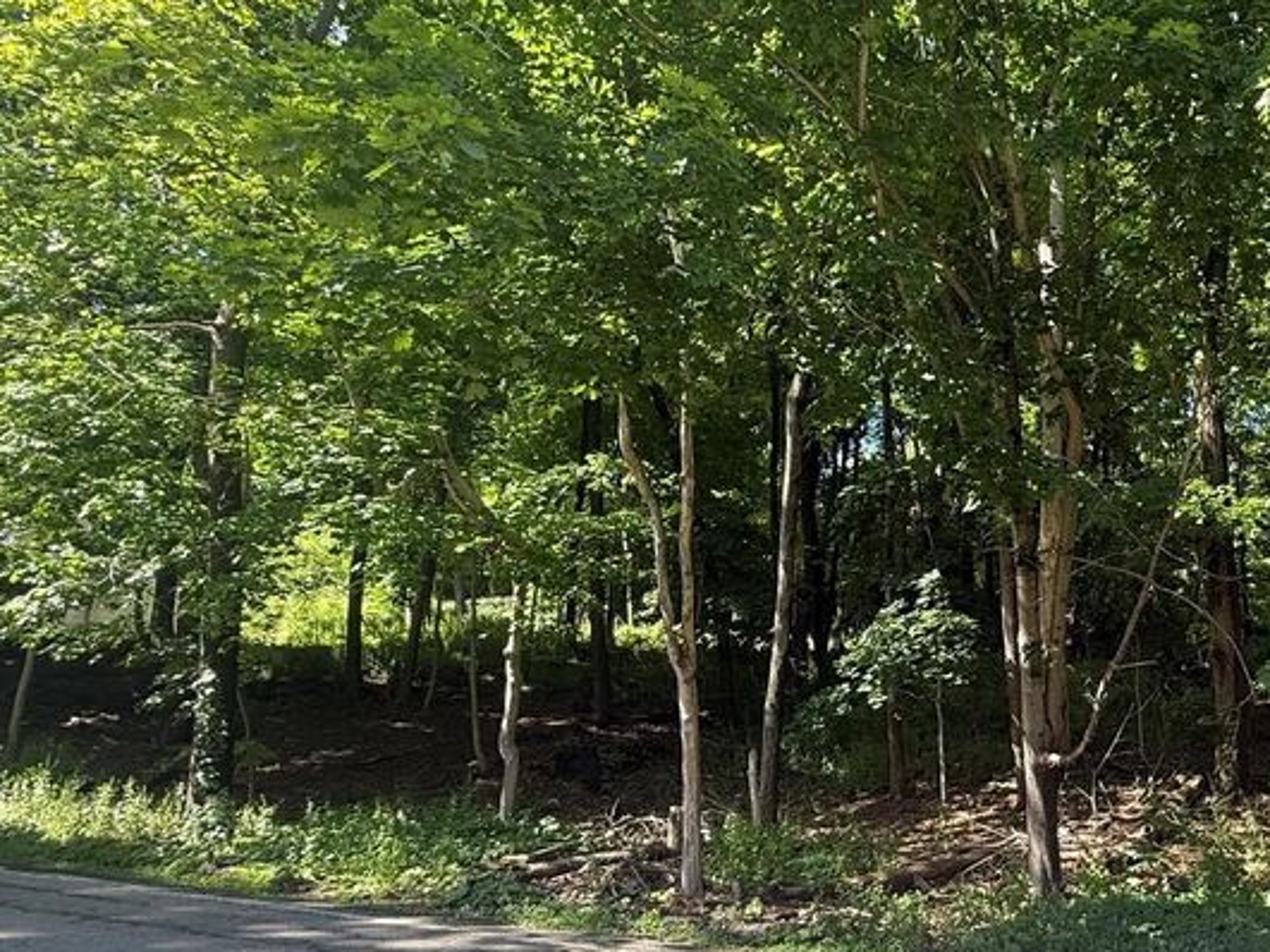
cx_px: 1050
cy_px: 553
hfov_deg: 59.2
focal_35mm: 27
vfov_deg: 51.1
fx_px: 990
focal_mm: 2.22
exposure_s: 1/119
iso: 64
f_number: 2.2
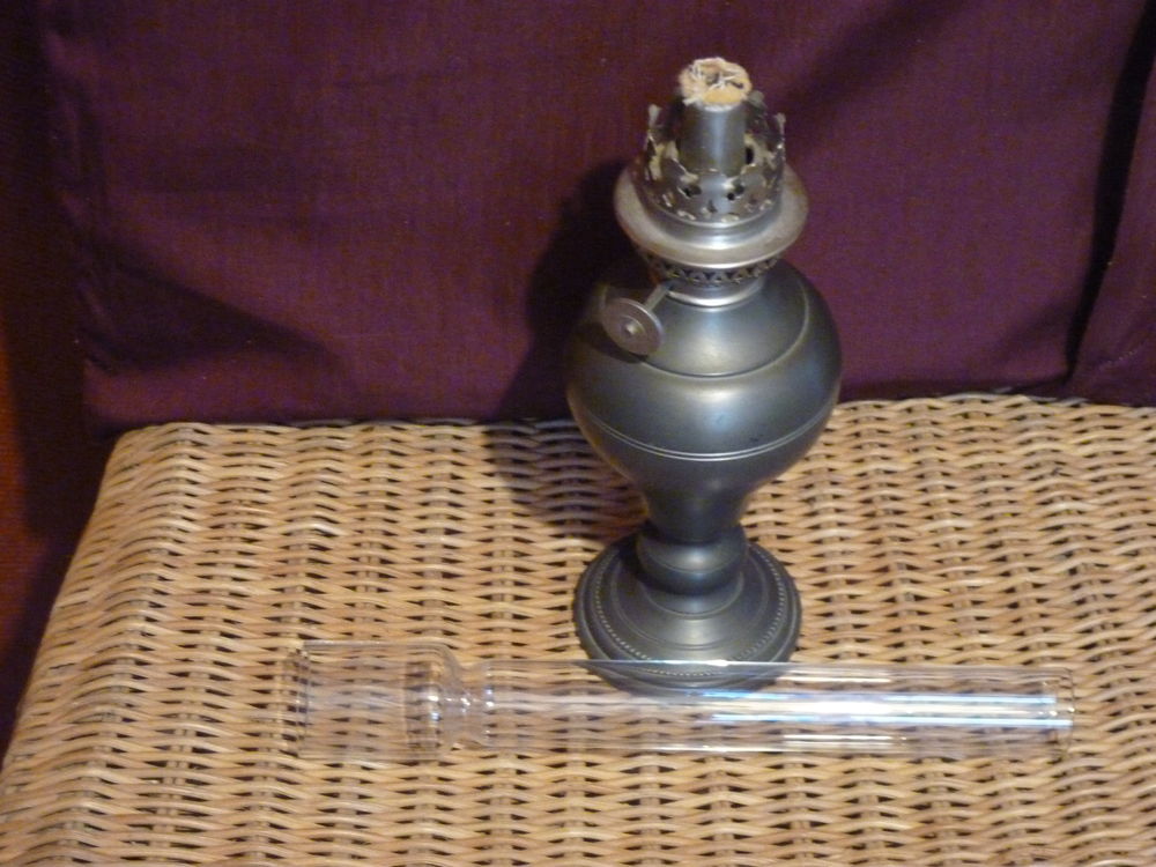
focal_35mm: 84
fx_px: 2805
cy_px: 434
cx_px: 578
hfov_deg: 23.3
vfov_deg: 17.6
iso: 800
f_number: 3.4
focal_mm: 14.9
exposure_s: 1/8
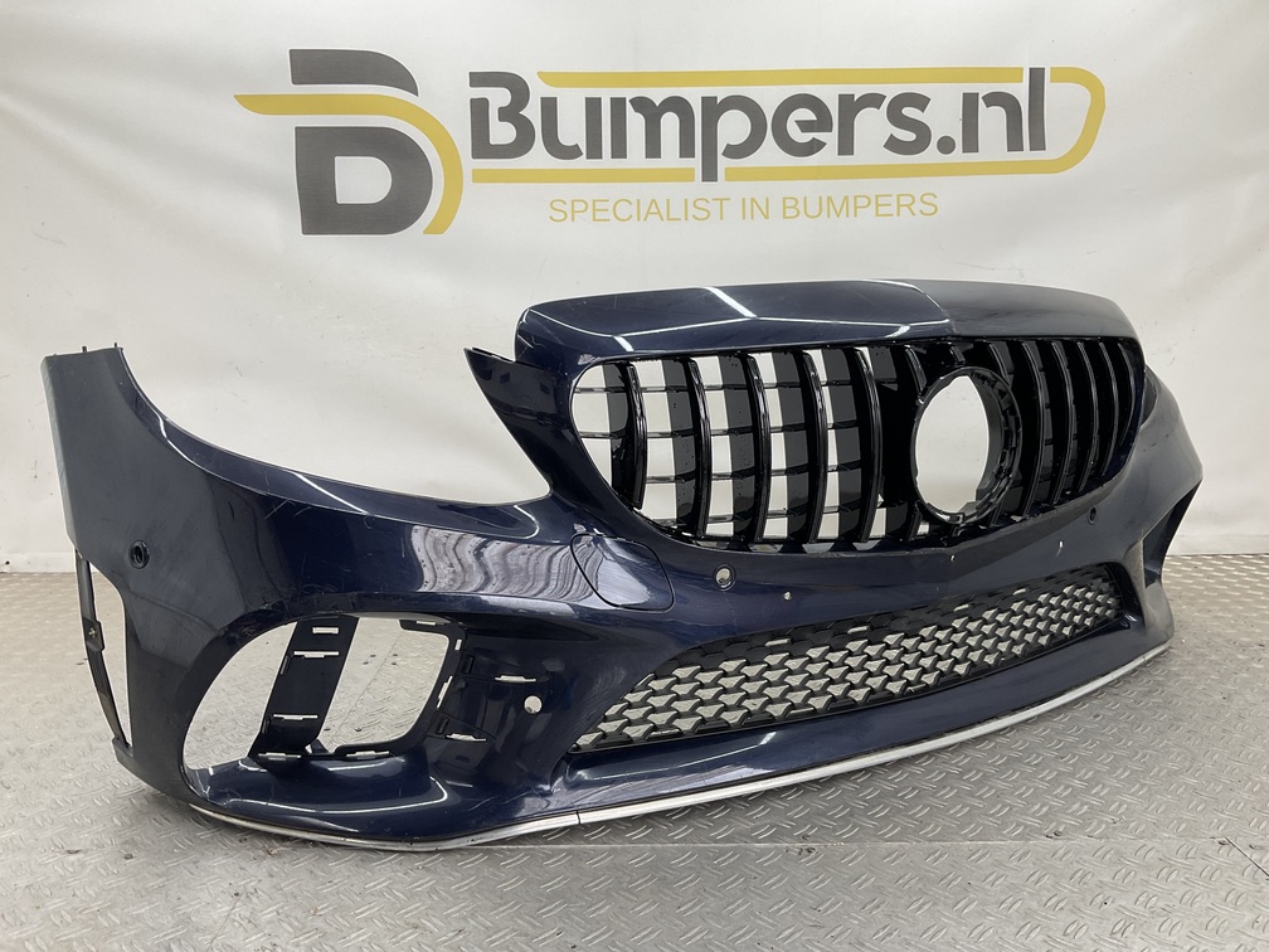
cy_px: 476
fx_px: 1063
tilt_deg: -10.1
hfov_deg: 61.7
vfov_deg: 48.2
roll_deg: +0.4
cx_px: 634
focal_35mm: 29
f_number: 1.8
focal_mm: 3
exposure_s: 1/120
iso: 25
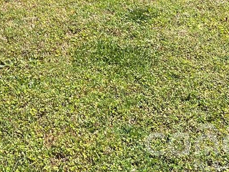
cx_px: -40
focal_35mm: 102
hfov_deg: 18.3
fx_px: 675
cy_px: -160
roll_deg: +0.8
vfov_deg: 12.9
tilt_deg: +10.1
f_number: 1.6
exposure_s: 1/1536
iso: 50
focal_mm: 5.1
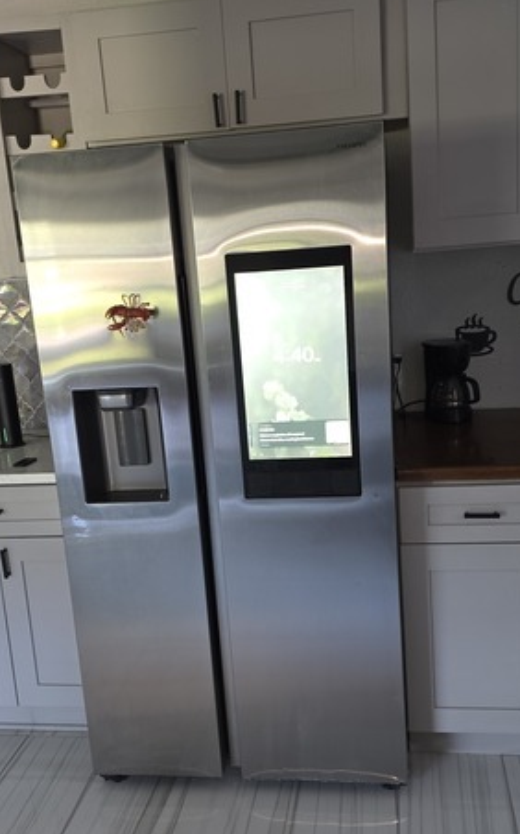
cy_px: 438
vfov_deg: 54.0
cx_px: 269
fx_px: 817
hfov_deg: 35.3
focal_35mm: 36
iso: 1000
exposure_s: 1/17.2
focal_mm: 6.25
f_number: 1.7
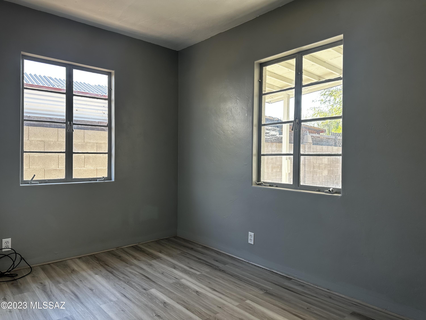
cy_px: 160
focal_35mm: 24
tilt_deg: -1.8
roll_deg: -0.6
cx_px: 213
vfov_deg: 56.8
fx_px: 295
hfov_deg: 71.6
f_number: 1.78
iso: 80
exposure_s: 1/164
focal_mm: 6.86
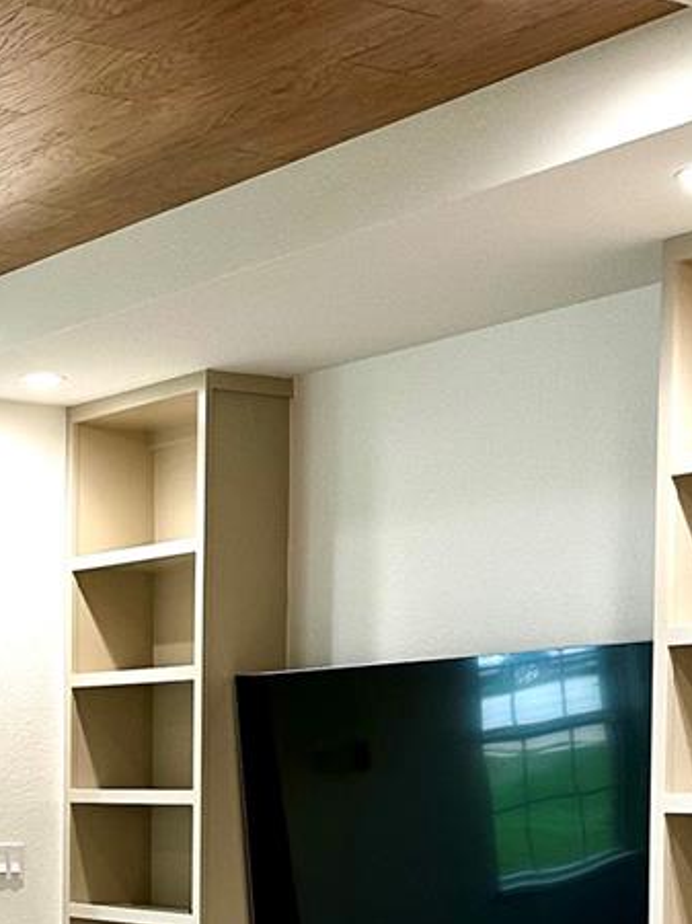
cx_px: 60
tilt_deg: +0.3
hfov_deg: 17.7
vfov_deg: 23.2
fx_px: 2188
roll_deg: -1.2
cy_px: 850
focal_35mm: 82
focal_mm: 6.86
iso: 200
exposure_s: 1/120
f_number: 1.78
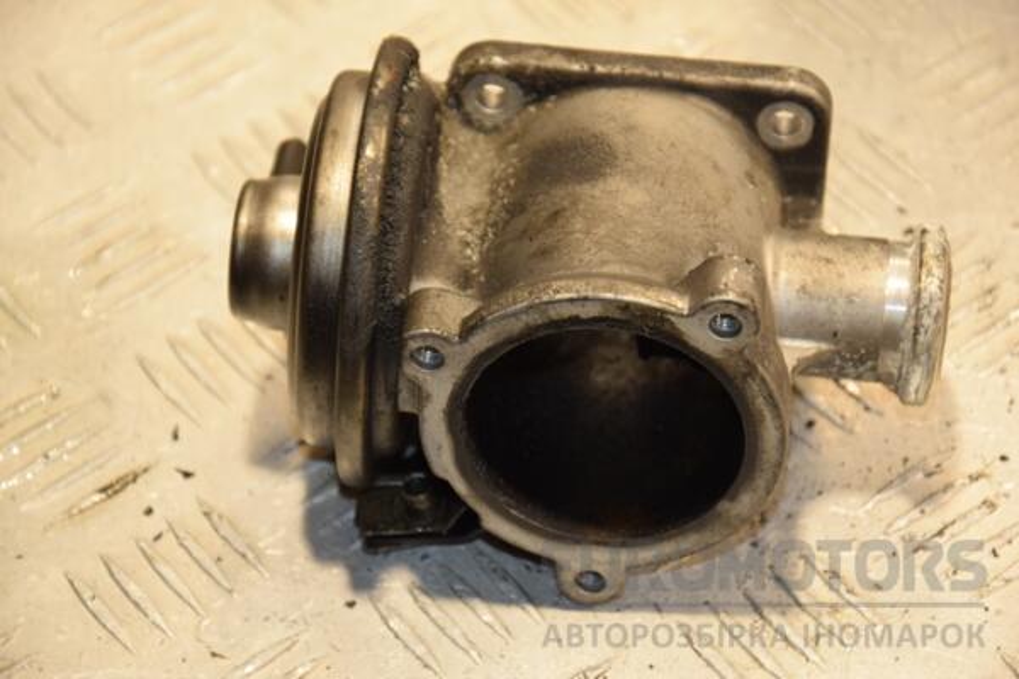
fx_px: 3906
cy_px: 340
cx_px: 510
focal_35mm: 138
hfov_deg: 14.9
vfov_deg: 9.9
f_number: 5.6
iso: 800
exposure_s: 1/100
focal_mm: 92
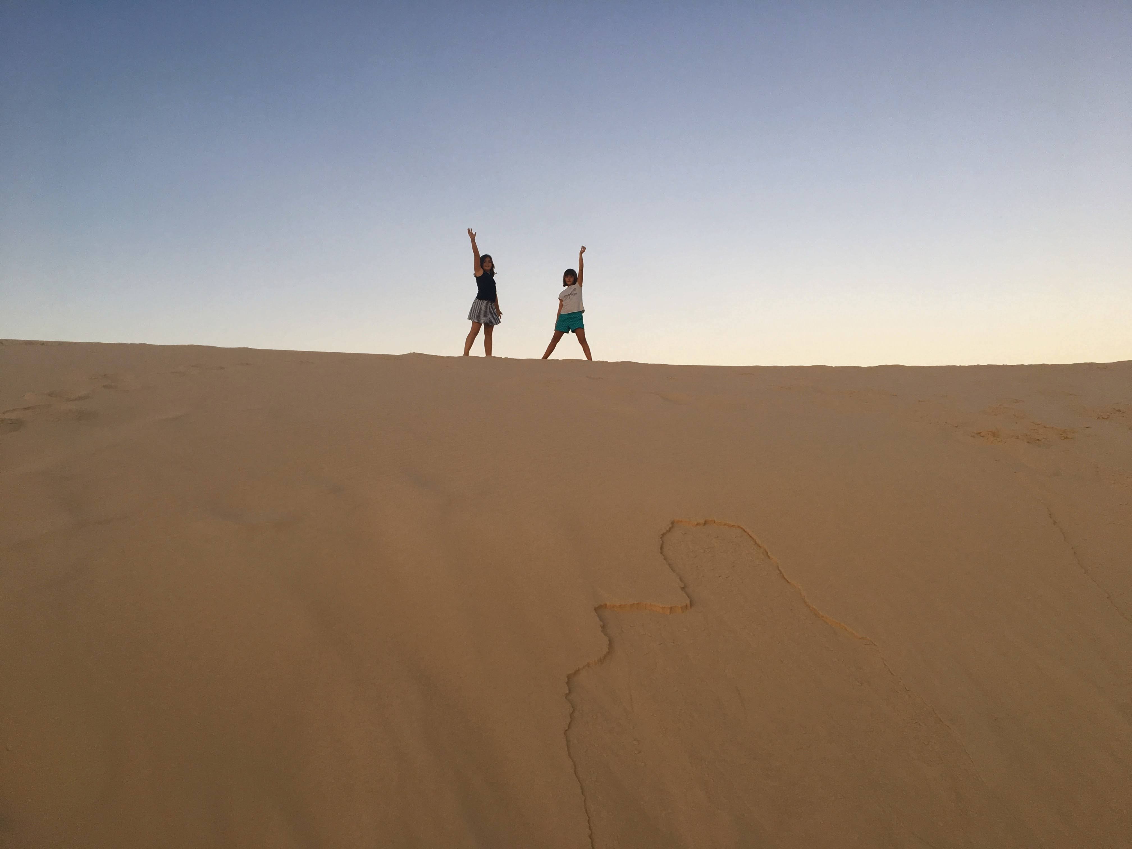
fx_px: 948
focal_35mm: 29
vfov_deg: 48.2
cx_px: 566
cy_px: 424
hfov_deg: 61.7
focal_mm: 4.15
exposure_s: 1/120
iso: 32
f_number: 2.2
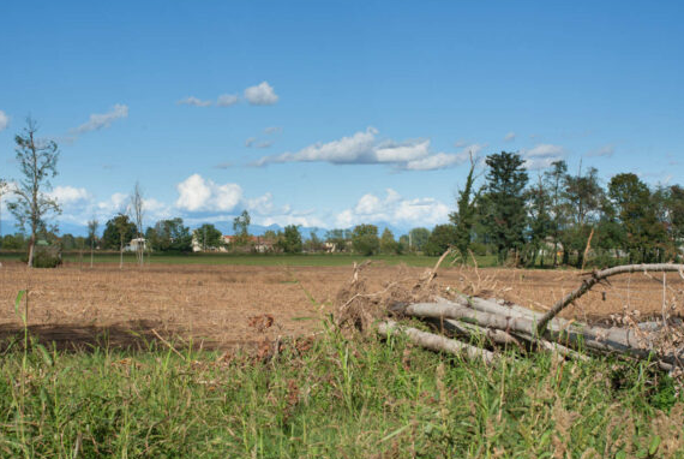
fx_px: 1503
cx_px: 347
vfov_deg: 17.3
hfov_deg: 25.6
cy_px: 225
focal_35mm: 79
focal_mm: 50
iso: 100
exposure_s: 1/250
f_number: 8
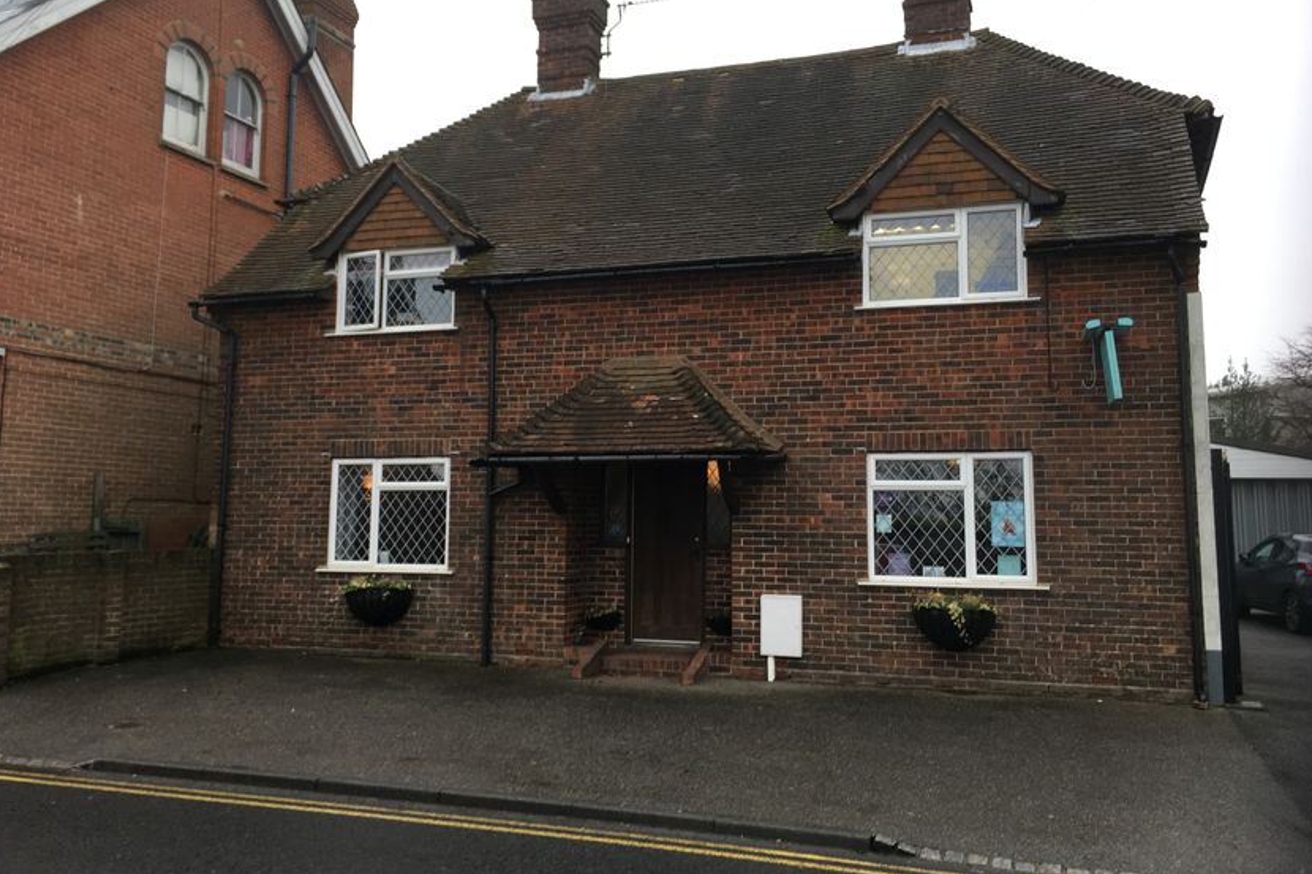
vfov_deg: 42.2
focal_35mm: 31
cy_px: 382
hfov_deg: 60.3
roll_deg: -1.9
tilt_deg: +5.3
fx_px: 1129
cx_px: 654
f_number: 2.2
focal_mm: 4.15
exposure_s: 1/100
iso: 40
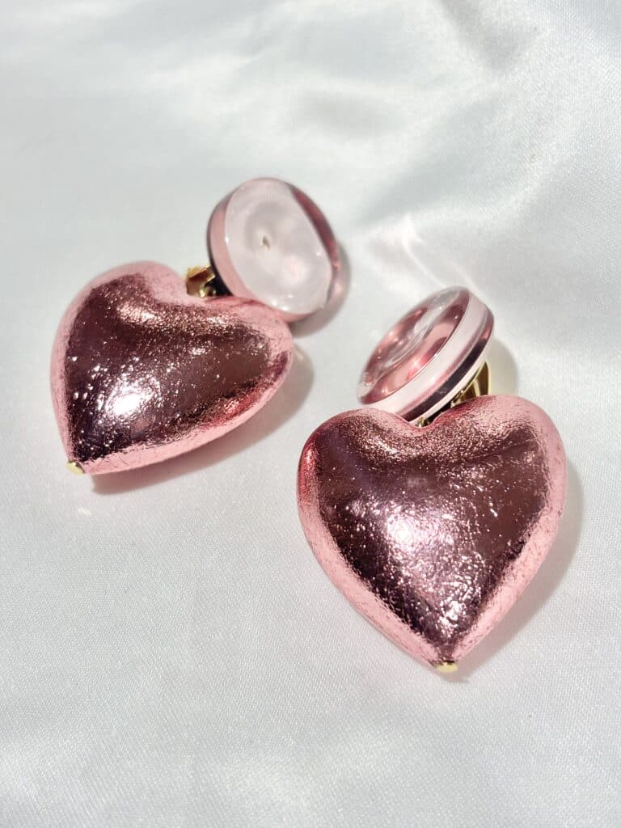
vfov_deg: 36.8
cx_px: 310
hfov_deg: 28.0
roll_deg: +5.3
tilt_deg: -37.8
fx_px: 1244
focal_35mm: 52
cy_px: 414
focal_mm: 5.96
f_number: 1.6
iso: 32
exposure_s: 1/276
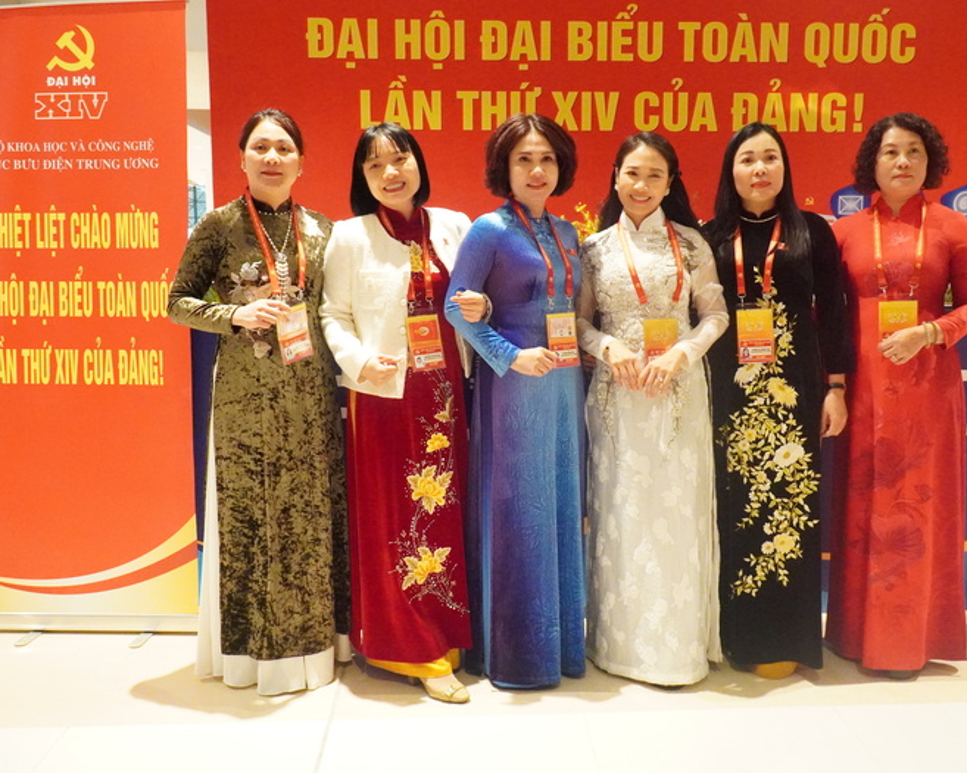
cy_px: 382
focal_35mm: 33
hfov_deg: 54.8
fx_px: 932
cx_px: 505
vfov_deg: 45.0
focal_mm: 19
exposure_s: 1/200
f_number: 5
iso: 12800
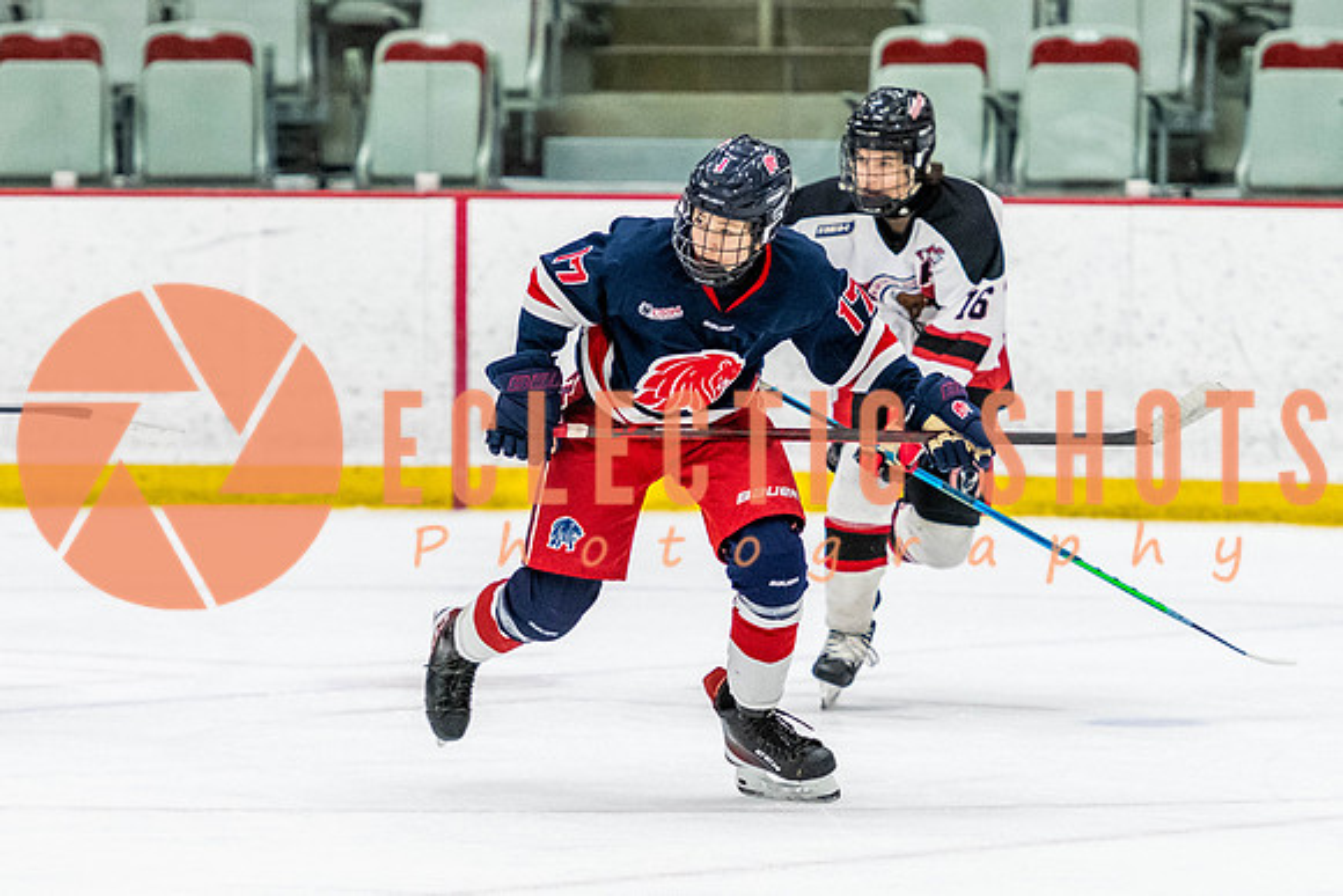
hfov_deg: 6.8
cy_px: 504
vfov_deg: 4.5
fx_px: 11281
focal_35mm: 302
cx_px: 671
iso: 3200
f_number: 2.8
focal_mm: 160
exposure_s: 1/640
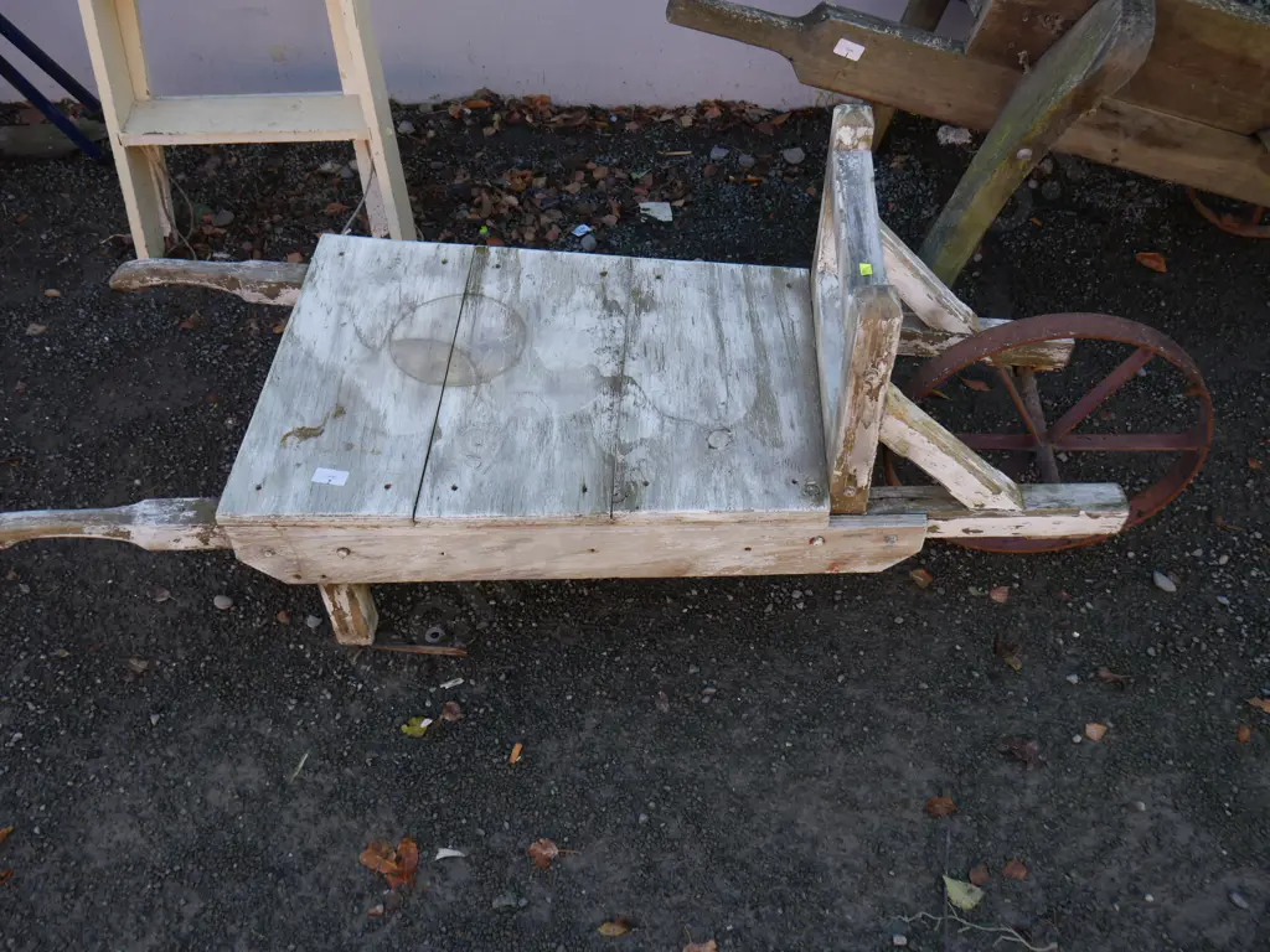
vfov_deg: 44.2
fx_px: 1174
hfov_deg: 56.8
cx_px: 635
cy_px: 476
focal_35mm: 32
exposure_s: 1/160
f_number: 4.5
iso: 200
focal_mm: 16
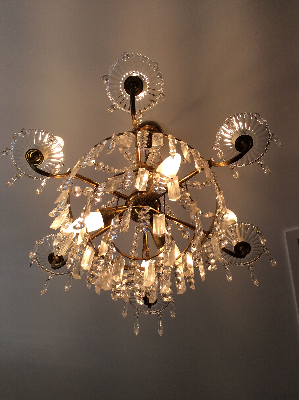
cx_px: 150
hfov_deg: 44.1
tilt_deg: +66.2
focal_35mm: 32
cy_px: 200
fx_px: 370
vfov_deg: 56.9
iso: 32
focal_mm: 3.3
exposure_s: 1/251
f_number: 2.4
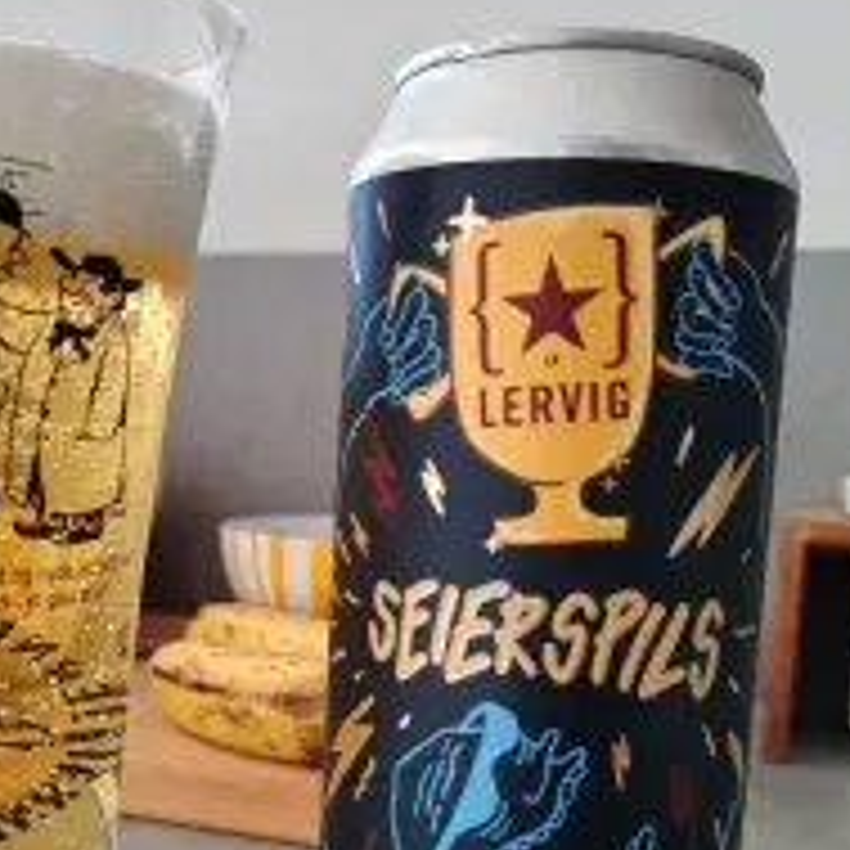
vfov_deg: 36.8
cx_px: 297
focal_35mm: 45
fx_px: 1250
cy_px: 621
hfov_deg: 37.2
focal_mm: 5.25
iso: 184
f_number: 1.75
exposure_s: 1/50
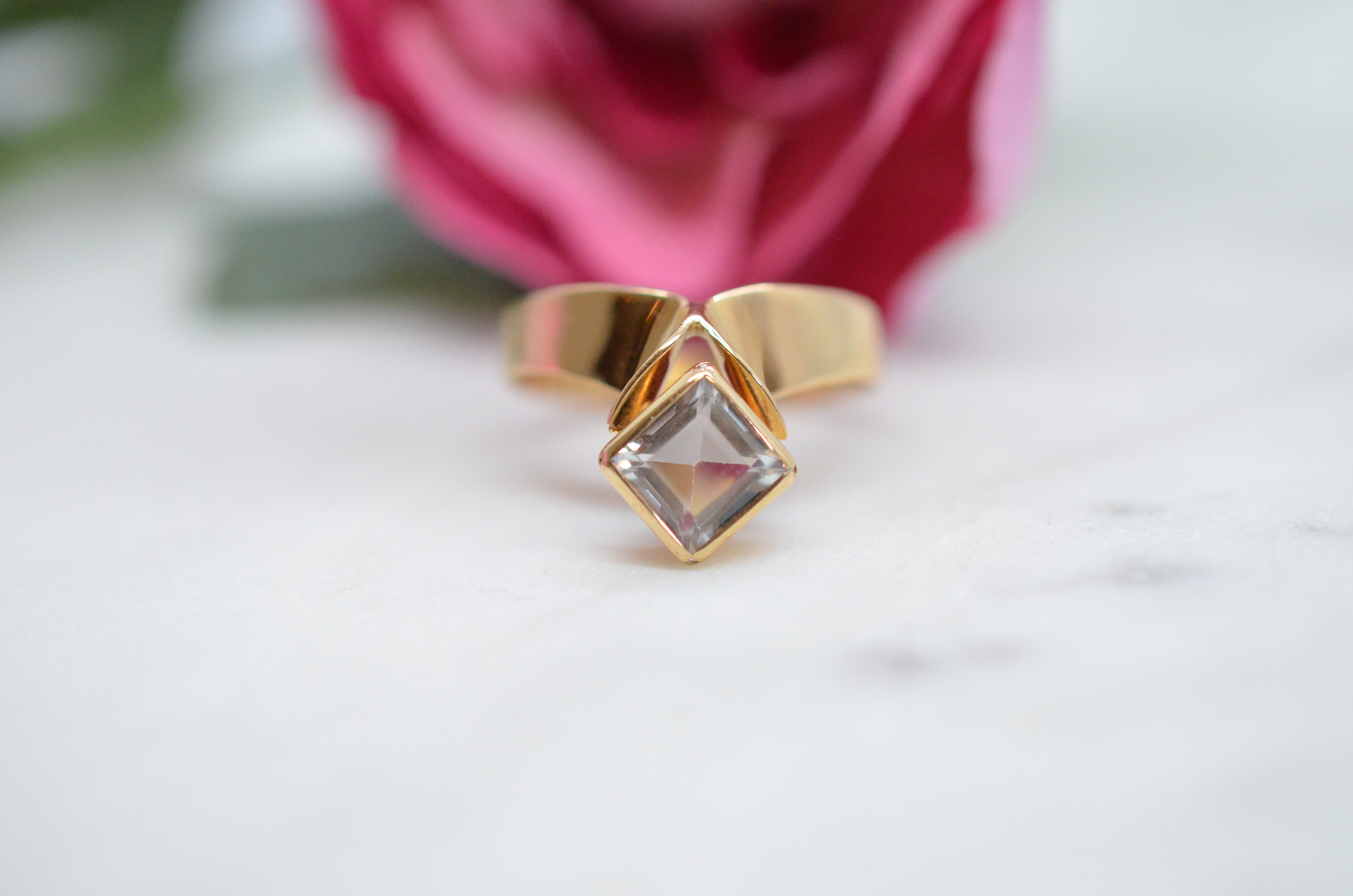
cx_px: 676
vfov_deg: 22.5
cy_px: 448
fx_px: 2250
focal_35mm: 60
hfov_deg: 33.5
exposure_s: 1/1600
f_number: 4
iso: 3200
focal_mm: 40
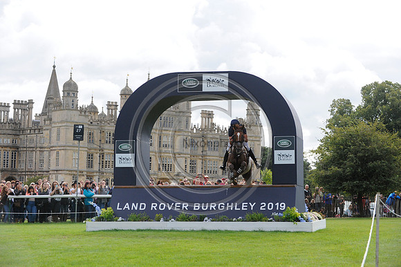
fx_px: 1091
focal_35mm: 98
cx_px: 200
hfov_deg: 20.8
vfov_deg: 13.9
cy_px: 134
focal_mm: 98
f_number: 5.6
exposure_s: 1/3200
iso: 1600
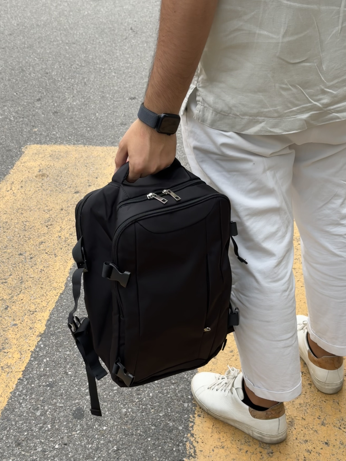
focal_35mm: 48
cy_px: 230
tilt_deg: -26.9
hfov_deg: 30.3
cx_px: 173
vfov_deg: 39.7
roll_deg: +4.2
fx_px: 640
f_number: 1.78
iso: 50
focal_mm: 6.76
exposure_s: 1/121
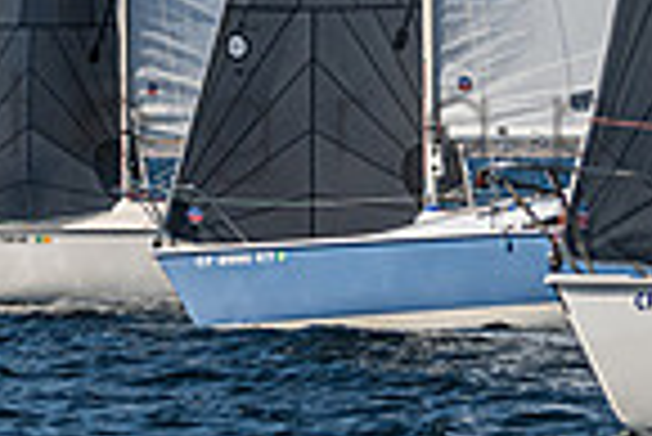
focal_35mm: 871
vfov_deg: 1.6
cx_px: 491
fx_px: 15790
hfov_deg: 2.4
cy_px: -262
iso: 400
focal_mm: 175
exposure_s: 1/5000
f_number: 4.8
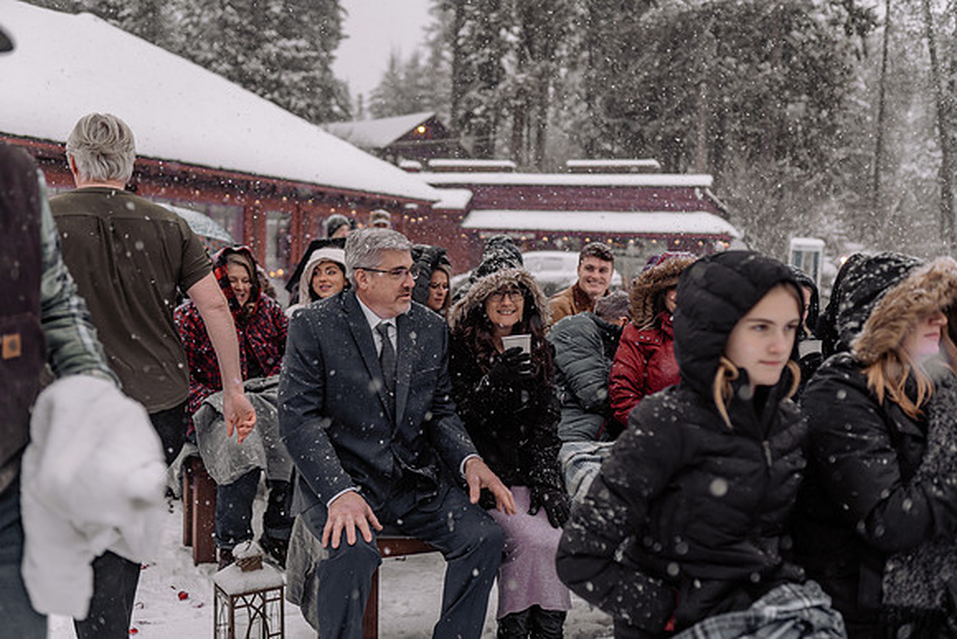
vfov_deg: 37.9
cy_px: 320
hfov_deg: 54.4
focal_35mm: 35
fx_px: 931
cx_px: 478
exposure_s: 1/250
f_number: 2
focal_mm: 35
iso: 200
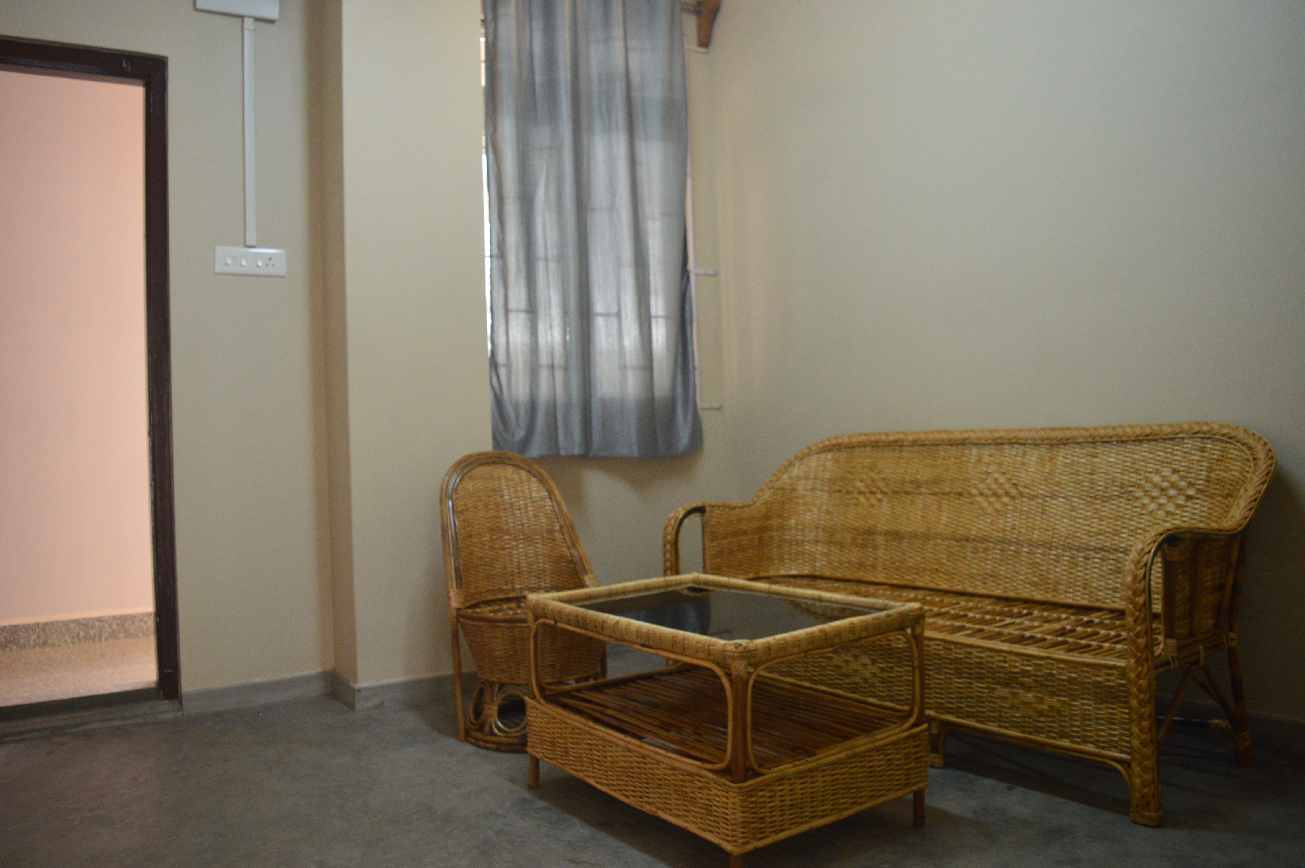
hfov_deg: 67.4
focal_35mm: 27
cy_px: 434
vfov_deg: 47.8
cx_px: 652
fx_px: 978
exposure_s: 1/100
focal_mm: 18
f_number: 3.5
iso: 1400
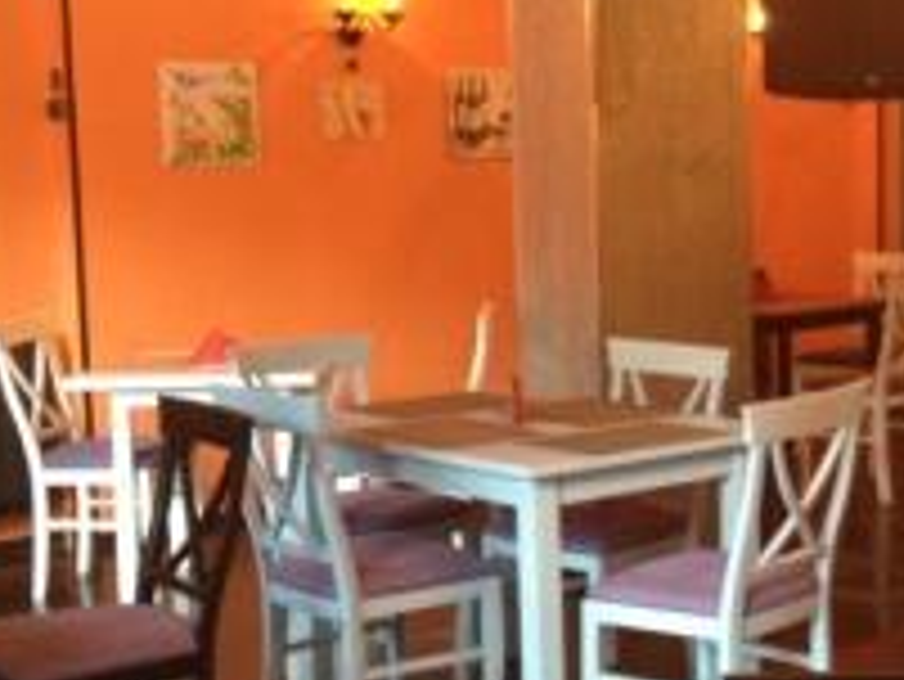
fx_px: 2038
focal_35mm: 78
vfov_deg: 18.9
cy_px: 356
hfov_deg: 24.6
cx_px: 729
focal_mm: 4.28
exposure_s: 1/20
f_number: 2.4
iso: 320
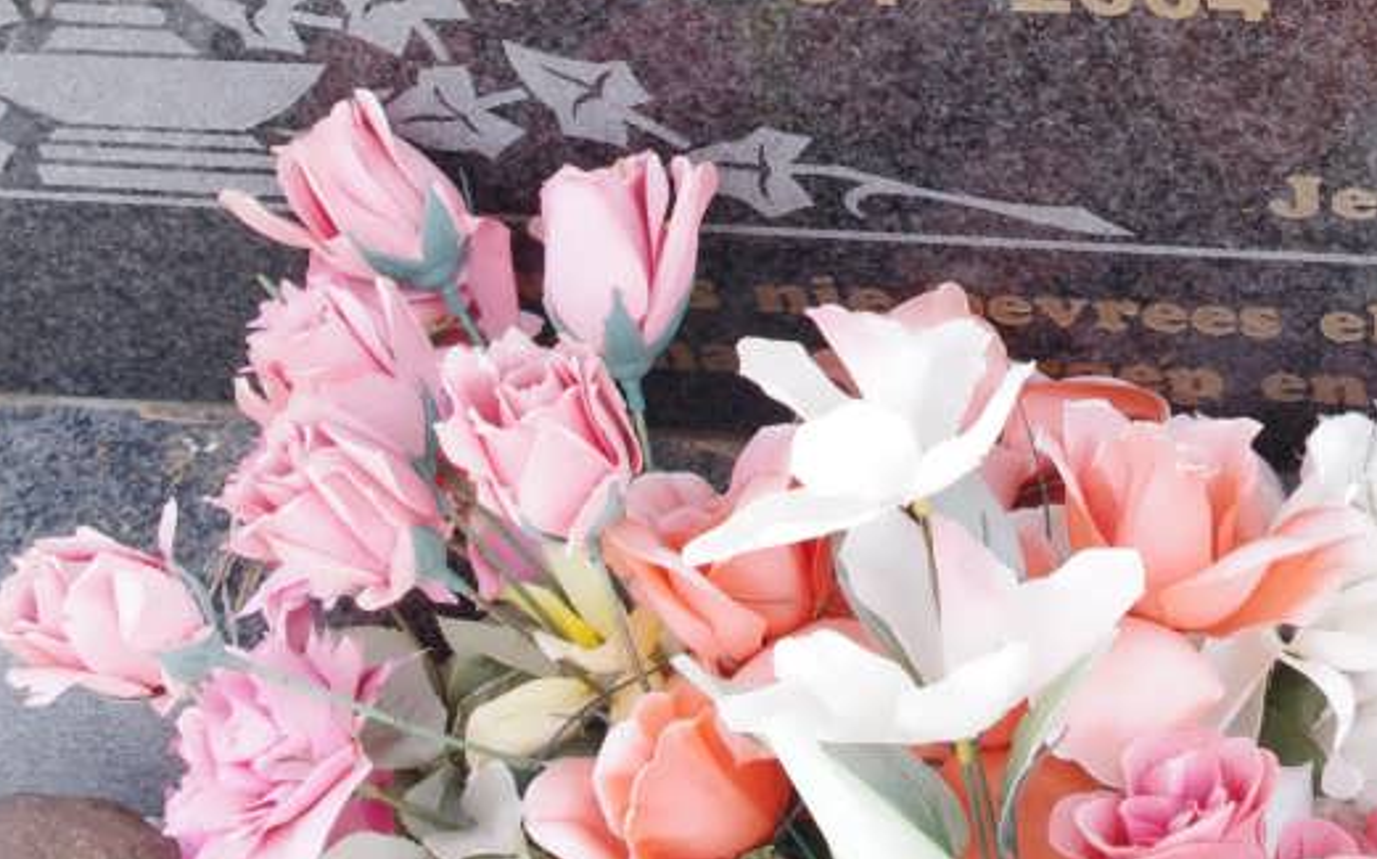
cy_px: -112
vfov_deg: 11.2
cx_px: 1218
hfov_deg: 17.9
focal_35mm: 115
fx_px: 4313
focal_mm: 32.5
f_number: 11
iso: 800
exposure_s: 1/125
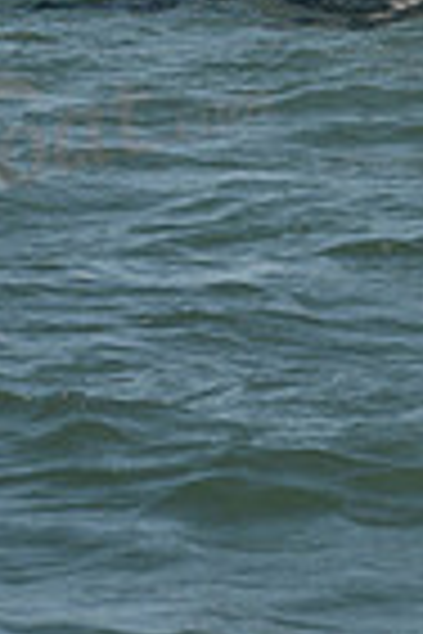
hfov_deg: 4.2
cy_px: -585
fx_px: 5781
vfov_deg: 6.1
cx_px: 506
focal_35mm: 328
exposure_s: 1/800
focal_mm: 80
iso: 250
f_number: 6.3
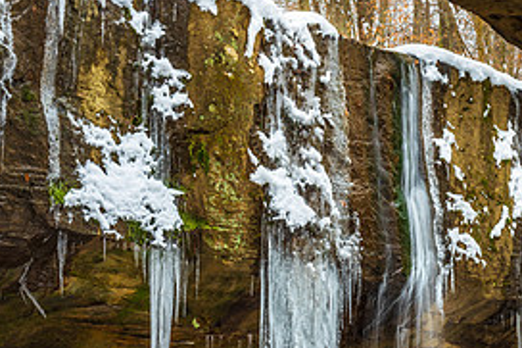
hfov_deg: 18.2
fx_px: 1608
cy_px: 195
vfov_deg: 12.3
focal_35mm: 111
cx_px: 434
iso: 64
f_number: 16
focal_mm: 52
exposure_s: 1/6
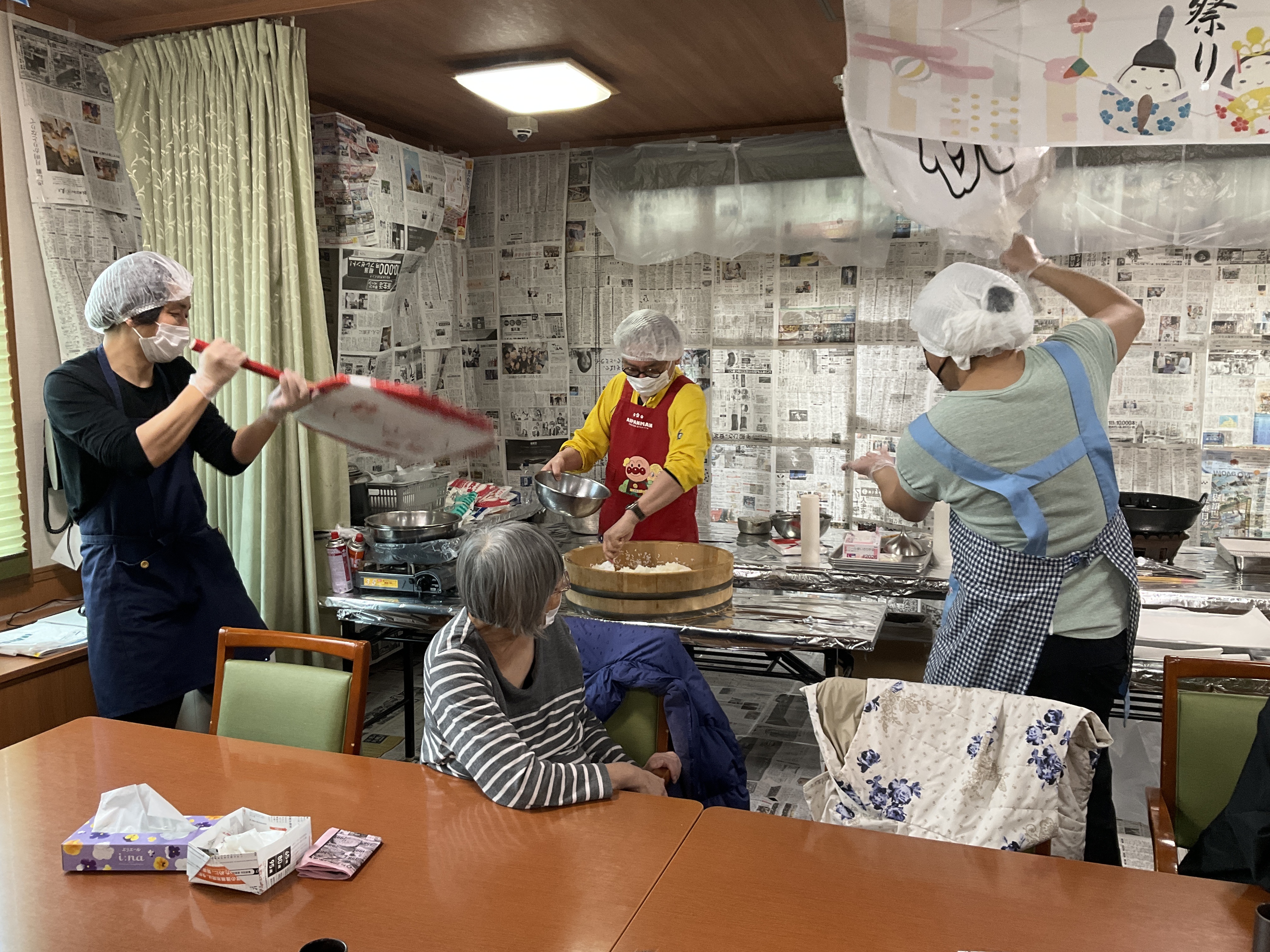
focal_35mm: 29
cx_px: 635
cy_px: 476
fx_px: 1064
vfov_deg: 48.2
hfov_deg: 61.7
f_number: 1.8
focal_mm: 3
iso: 80
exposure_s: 1/60
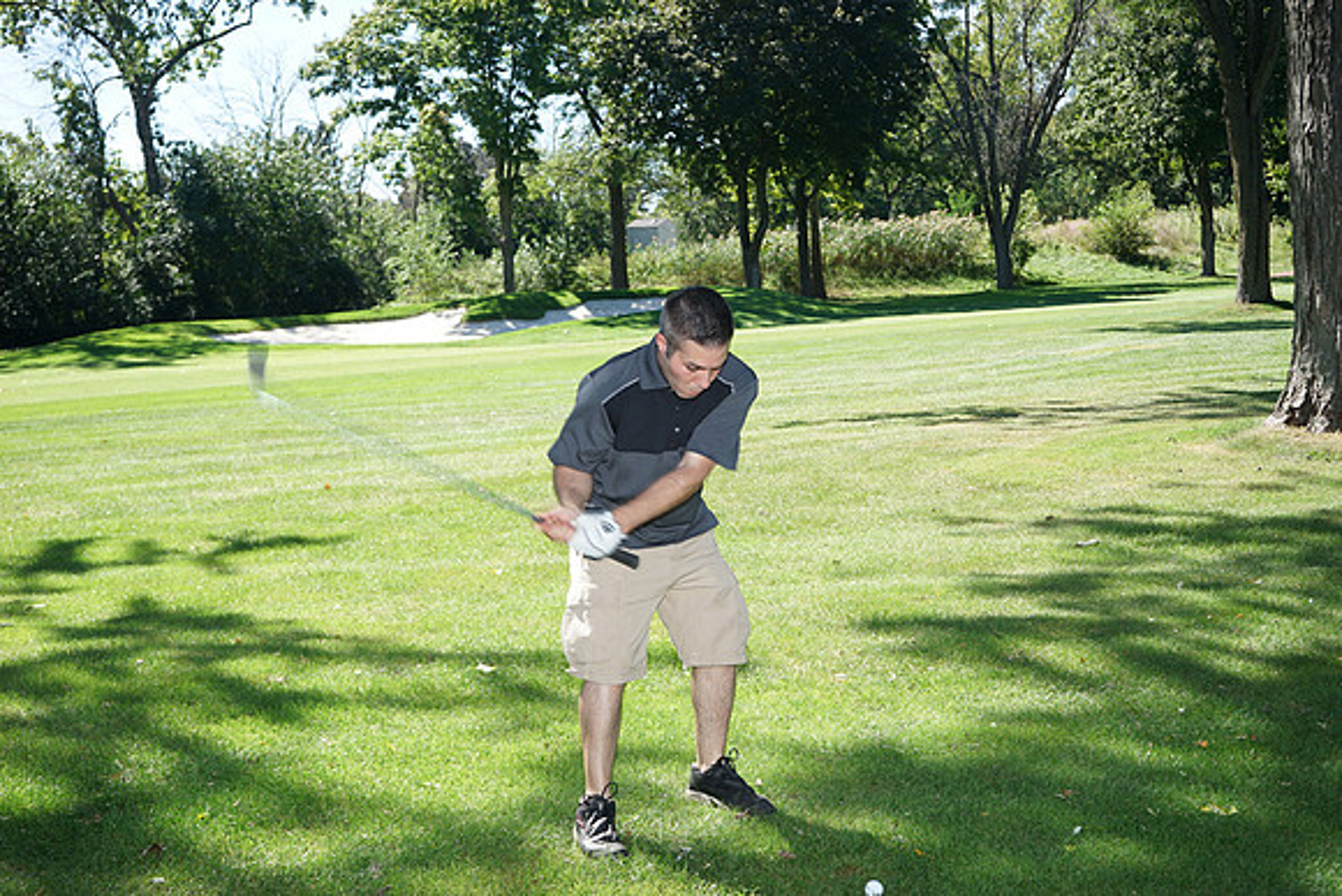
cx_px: 671
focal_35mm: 46
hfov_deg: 42.7
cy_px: 448
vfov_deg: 29.3
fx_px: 1715
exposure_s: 1/200
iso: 200
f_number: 7.1
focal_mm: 46
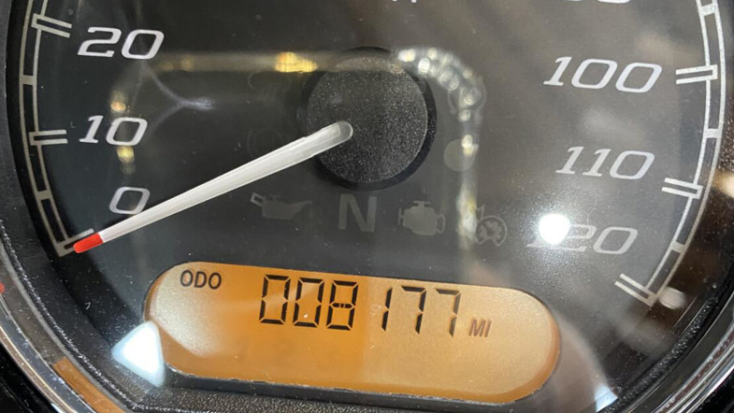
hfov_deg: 54.0
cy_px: 337
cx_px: 362
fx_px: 720
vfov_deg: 31.1
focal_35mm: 37
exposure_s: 1/40
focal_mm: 4.25
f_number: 1.8
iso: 500
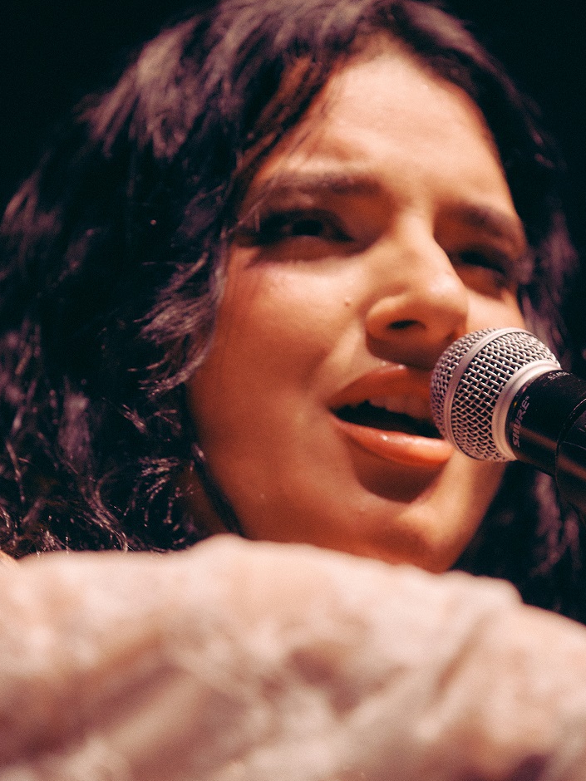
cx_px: 323
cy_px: 456
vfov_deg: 6.5
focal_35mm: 307
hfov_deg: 4.8
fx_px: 6929
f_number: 3.2
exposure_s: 1/125
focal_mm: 200
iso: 1600
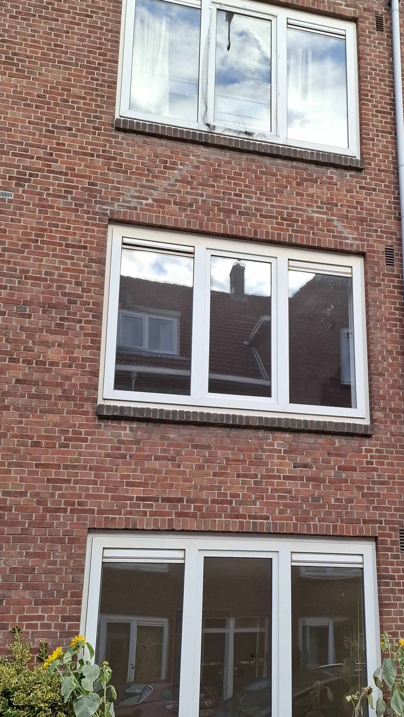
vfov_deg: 50.4
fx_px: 762
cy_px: 402
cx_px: 282
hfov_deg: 29.4
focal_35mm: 40
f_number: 1.8
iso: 50
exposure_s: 1/379
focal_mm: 5.54
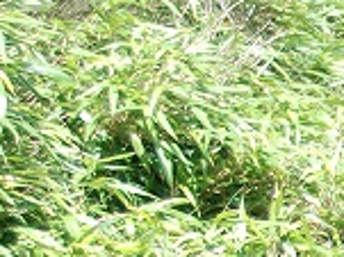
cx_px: 1080
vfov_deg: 4.8
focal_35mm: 296
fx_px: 2939
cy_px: 698
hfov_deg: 6.1
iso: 125
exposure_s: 1/125
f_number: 5.6
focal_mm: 32
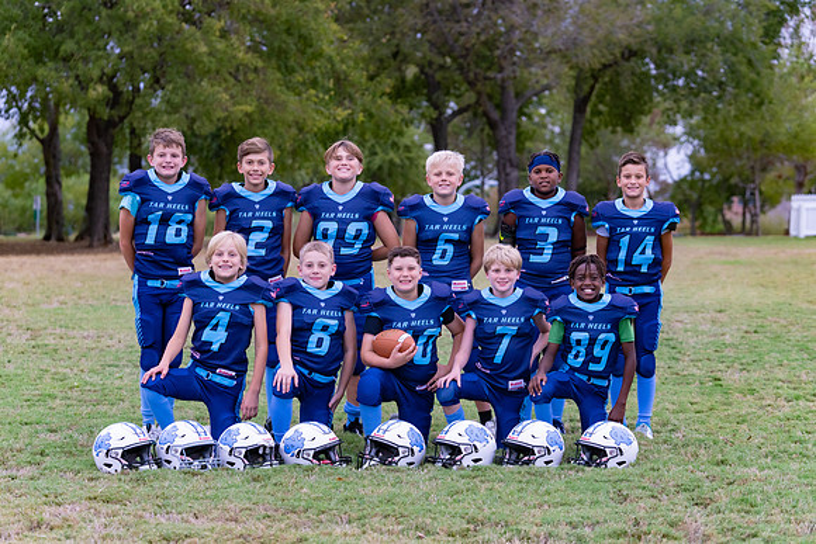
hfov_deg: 21.7
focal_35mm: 94
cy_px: 272
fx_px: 2131
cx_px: 408
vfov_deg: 14.6
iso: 1600
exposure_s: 1/320
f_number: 4
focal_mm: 94
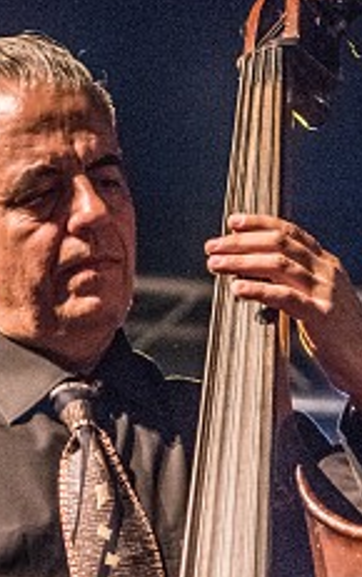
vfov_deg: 11.2
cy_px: 609
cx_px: 206
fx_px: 2895
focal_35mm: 184
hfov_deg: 7.2
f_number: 2.8
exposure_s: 1/160
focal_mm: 58
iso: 1250
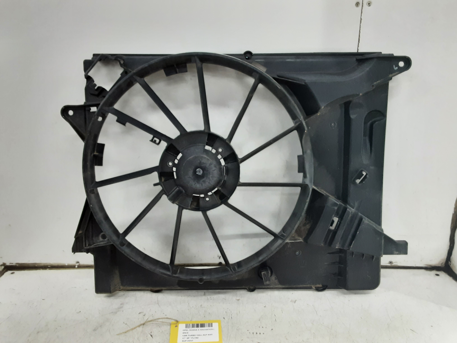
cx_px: 228
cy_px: 172
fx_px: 356
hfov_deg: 65.3
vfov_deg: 51.4
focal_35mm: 27
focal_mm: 2.91
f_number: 1.9
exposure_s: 1/33
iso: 160
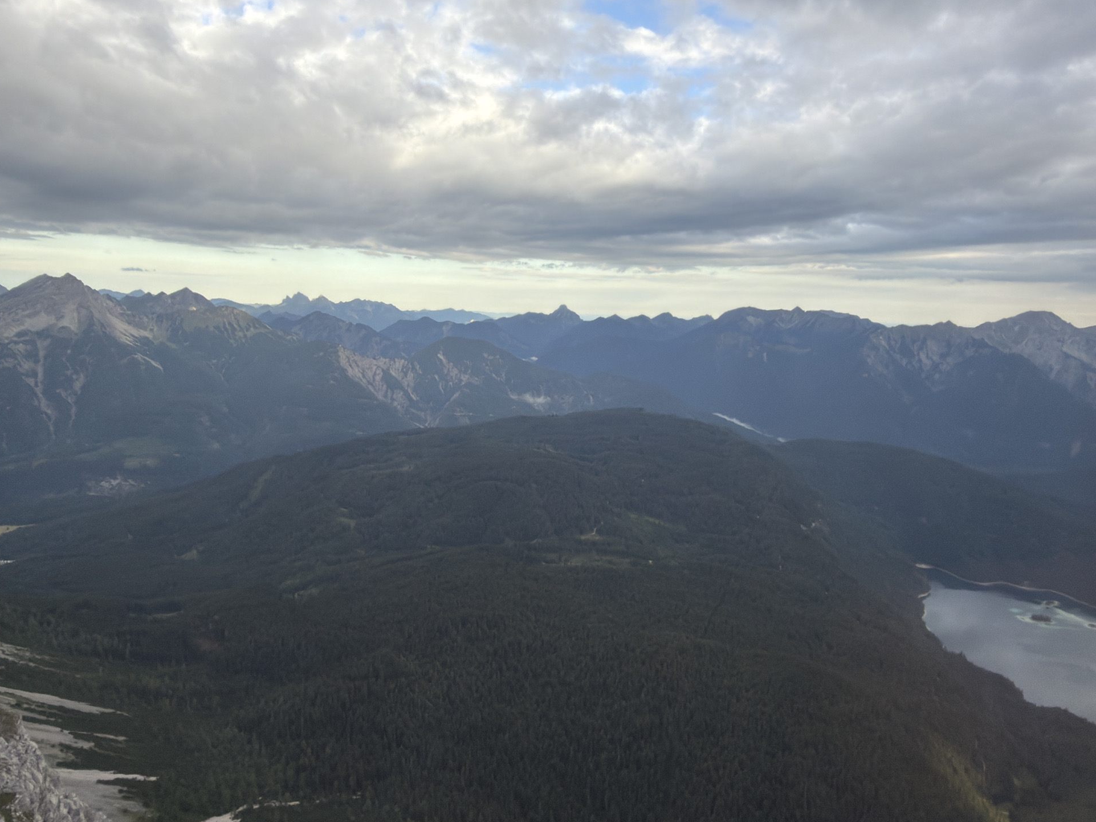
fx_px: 823
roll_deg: -1.5
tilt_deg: -8.8
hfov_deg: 67.3
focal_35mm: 26
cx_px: 563
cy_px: 406
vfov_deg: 53.1
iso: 40
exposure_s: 1/169
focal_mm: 2.22
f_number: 2.2
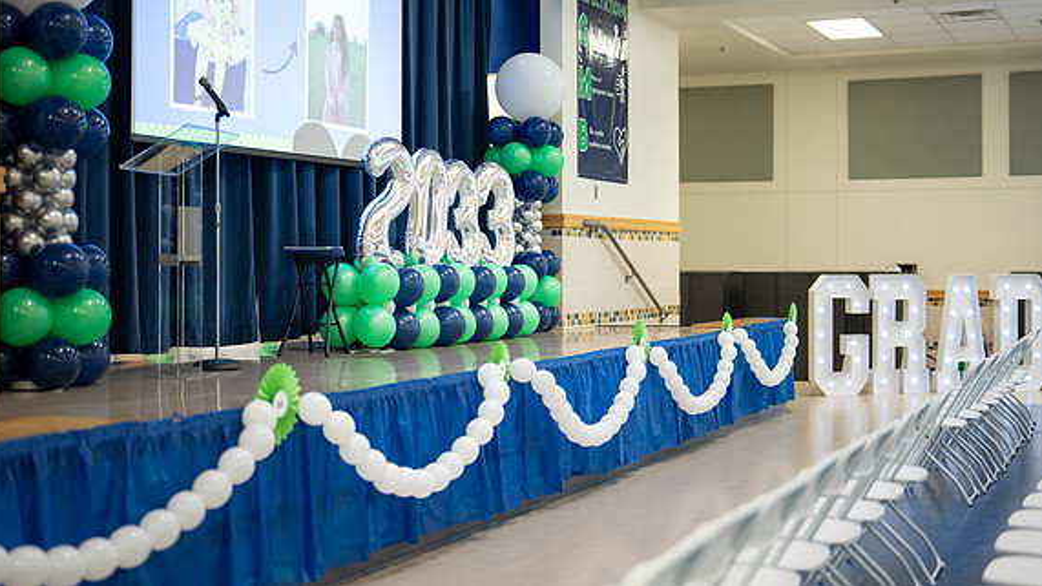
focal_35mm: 55
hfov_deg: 37.9
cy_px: 235
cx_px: 518
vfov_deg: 21.8
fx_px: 1519
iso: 1000
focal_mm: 50
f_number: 1.2
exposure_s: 1/400
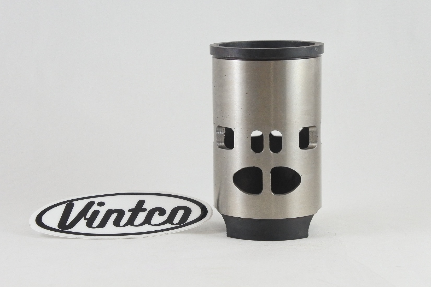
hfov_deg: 28.5
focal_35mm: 71
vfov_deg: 19.2
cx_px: 216
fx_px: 850
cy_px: 144
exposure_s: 1/125
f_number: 5.3
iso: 720
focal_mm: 26.4
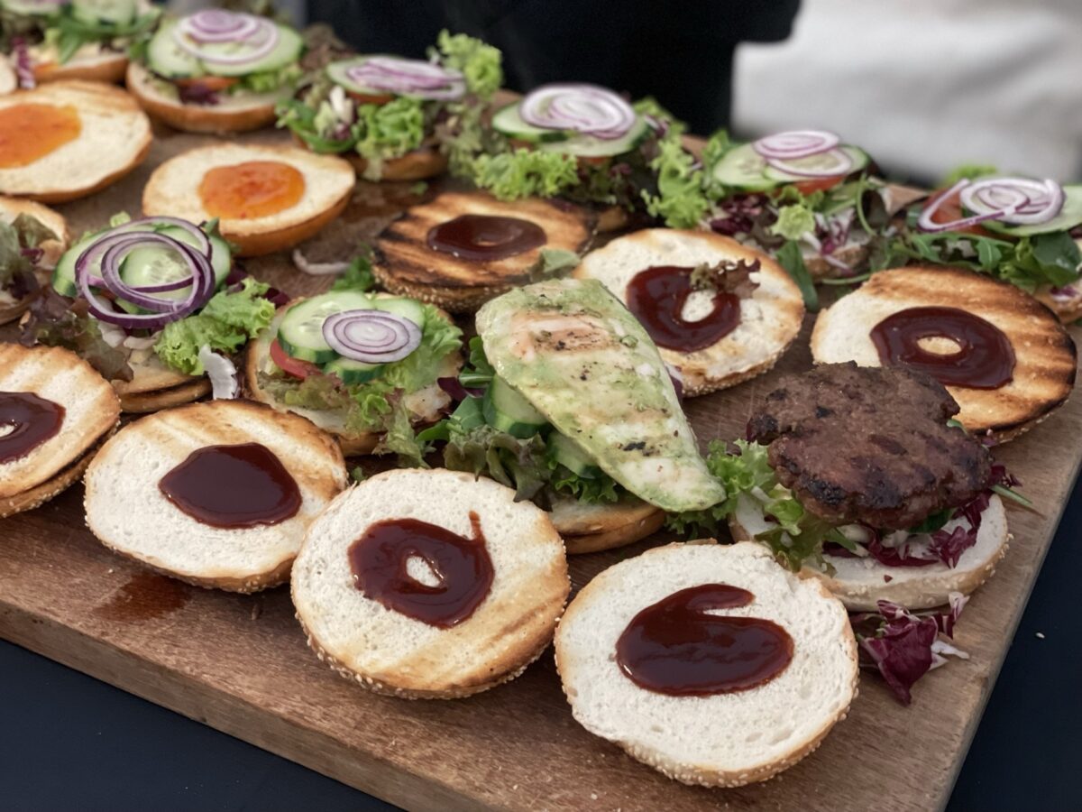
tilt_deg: -39.4
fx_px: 1625
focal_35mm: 52
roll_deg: +0.3
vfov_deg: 28.0
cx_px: 541
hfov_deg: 36.8
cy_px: 406
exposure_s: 1/33
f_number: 2
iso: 400
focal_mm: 6
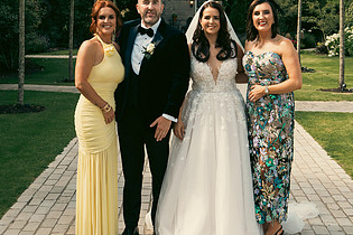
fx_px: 686
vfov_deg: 19.3
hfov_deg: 28.8
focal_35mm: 70
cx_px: 204
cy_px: 59
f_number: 5
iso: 320
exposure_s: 1/500
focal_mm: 38
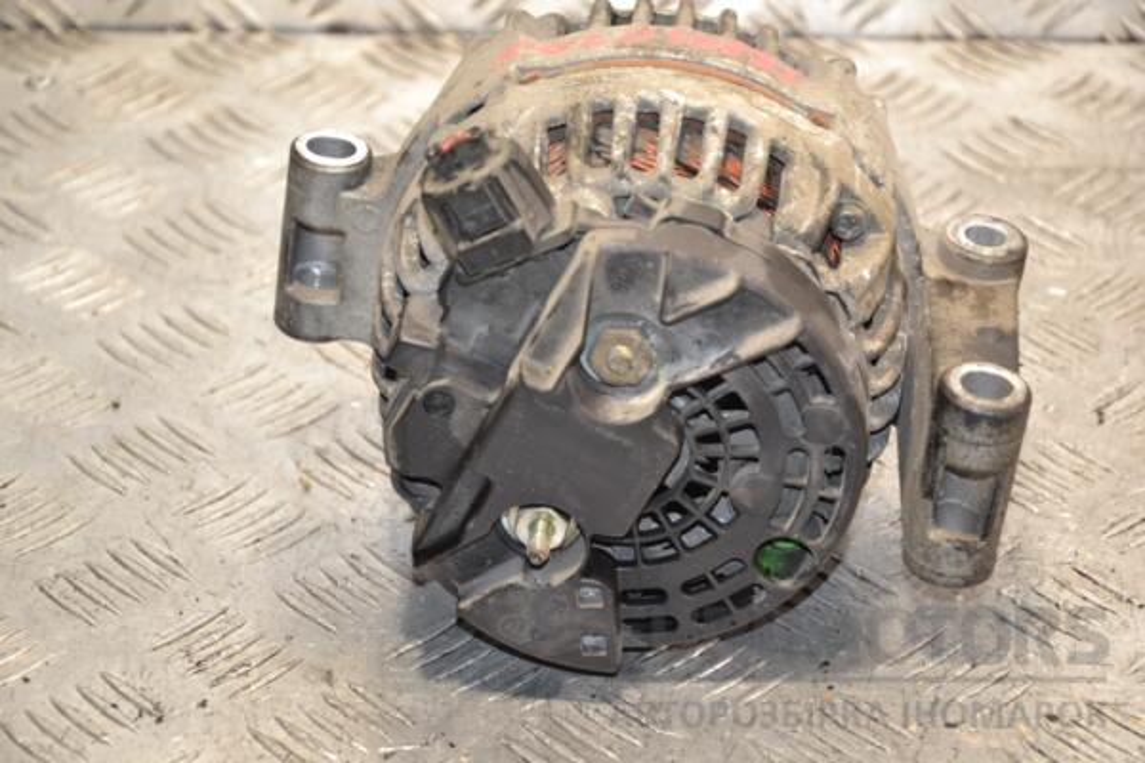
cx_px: 572
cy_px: 382
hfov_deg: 18.2
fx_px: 3578
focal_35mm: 112
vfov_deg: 12.2
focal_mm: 75
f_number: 5.3
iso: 800
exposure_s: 1/60
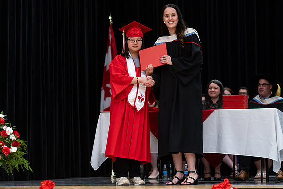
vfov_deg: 12.2
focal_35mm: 112
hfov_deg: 18.2
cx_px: 124
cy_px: 96
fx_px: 885
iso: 1000
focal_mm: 85
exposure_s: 1/200
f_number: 2.8
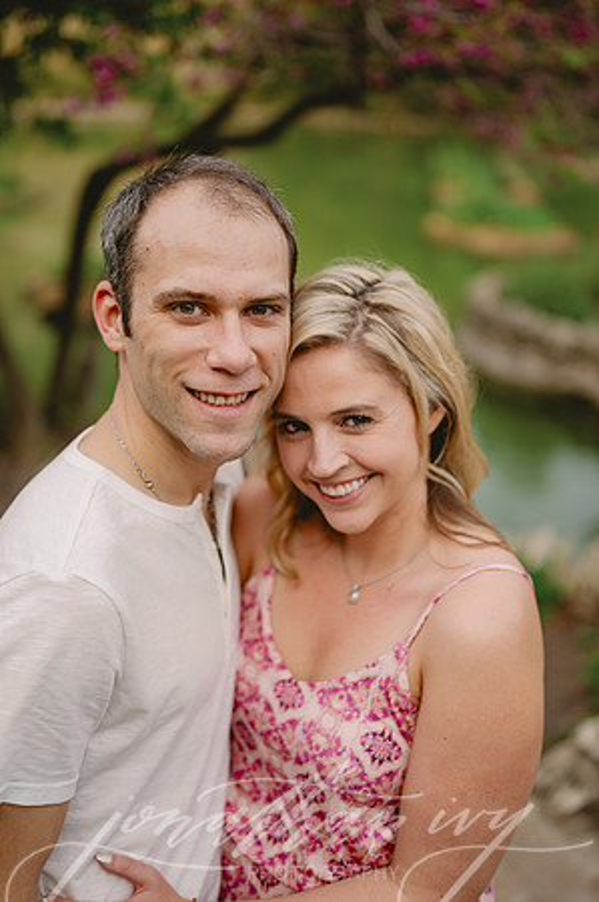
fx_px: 1251
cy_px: 451
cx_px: 300
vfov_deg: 39.6
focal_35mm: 50
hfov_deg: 26.9
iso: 80
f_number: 2
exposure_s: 1/400
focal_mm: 50
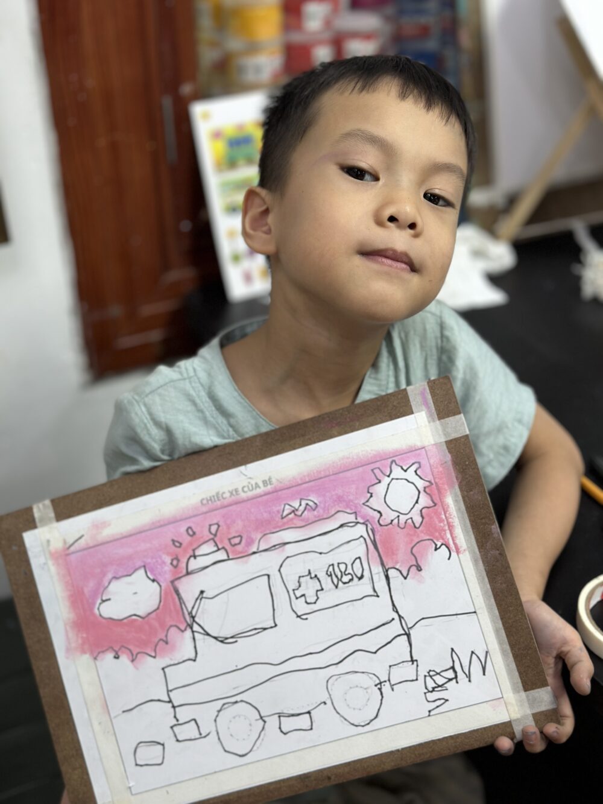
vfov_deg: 39.7
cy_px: 402
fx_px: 1115
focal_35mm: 48
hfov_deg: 30.3
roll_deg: +0.9
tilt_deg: -30.0
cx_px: 302
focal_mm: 6.86
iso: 125
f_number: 1.78
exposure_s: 1/100
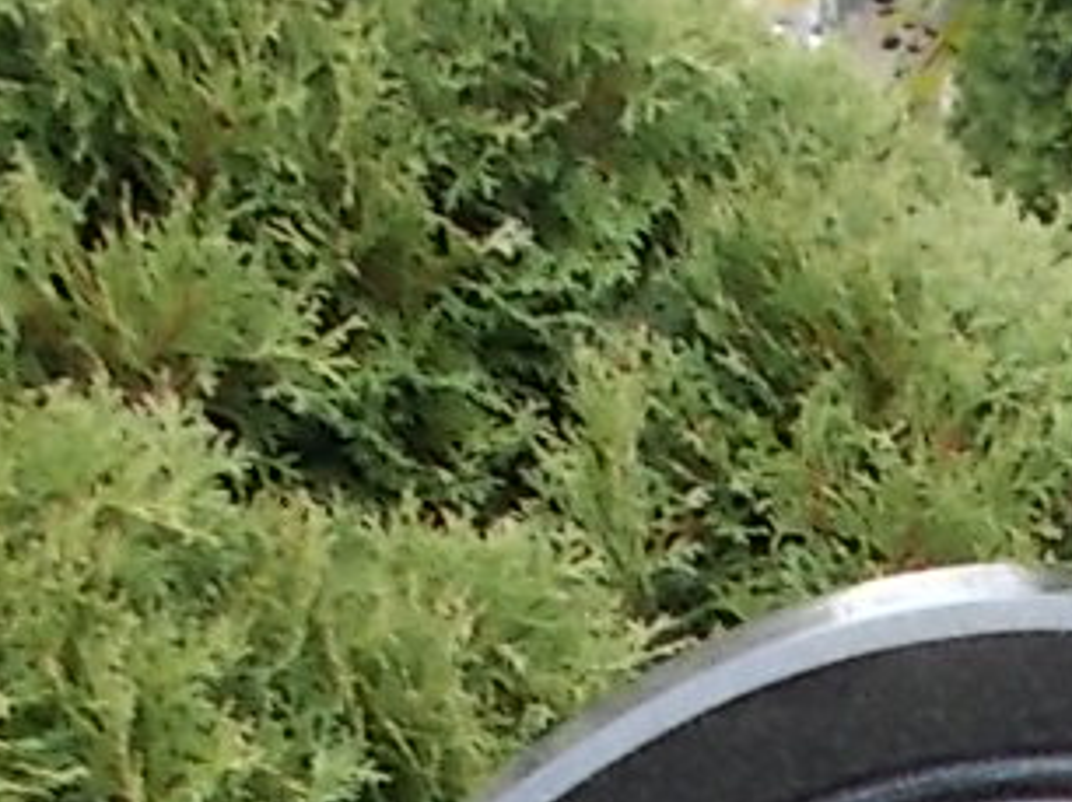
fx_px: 4208
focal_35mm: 136
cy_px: 1786
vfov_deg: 9.8
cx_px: 1510
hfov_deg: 13.8
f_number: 3.2
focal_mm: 4.6
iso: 125
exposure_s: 1/25
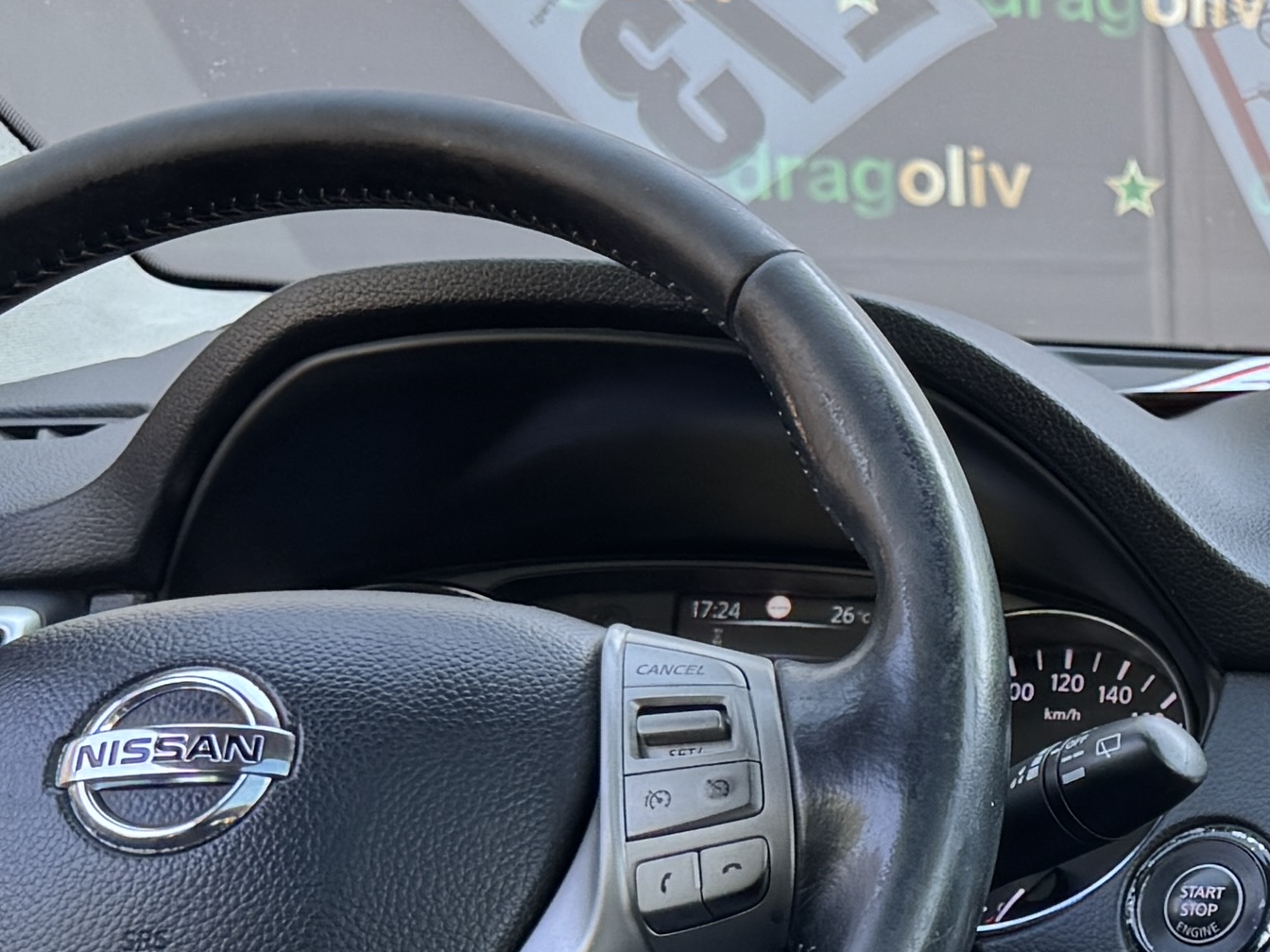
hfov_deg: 17.3
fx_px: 3742
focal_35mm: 102
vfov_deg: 14.3
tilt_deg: -7.1
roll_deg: +0.1
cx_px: 1920
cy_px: 897
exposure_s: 1/121
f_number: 1.78
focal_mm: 6.76
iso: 64
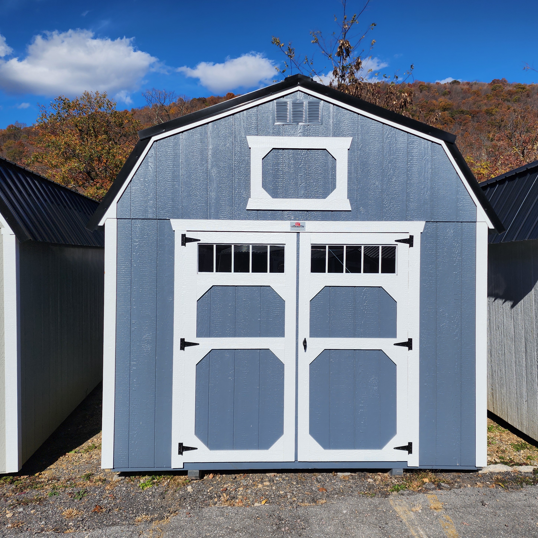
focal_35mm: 28
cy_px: 275
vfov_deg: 57.3
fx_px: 492
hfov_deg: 57.2
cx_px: 294
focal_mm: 6.4
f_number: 1.8
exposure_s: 1/2517
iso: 12
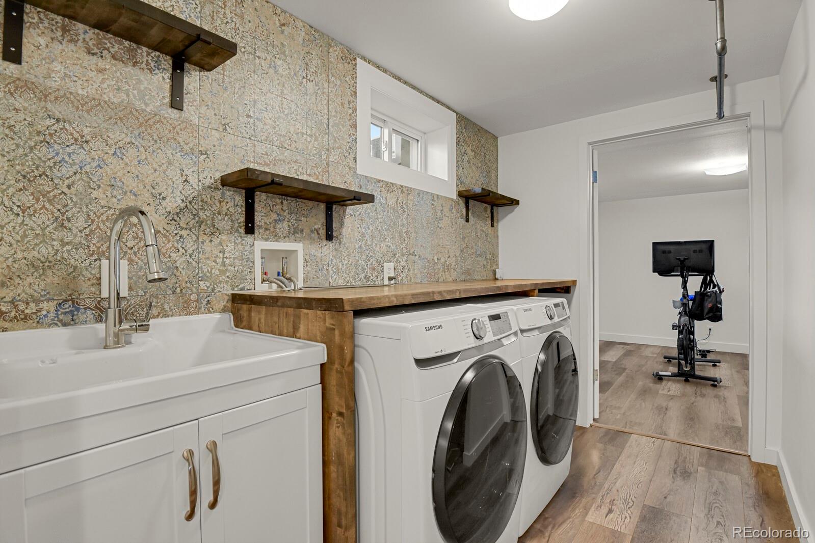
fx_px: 385
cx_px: 408
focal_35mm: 17
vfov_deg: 70.4
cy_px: 272
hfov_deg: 93.3
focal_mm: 17
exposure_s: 1/13
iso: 12800
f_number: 8
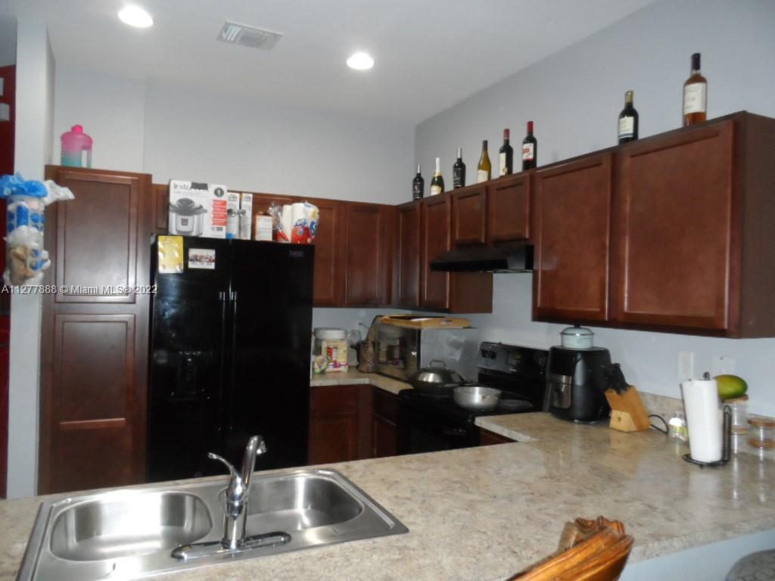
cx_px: 388
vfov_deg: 56.8
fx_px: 537
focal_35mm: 24
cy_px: 290
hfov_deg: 71.6
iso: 320
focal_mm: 4
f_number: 3.2
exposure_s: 1/30
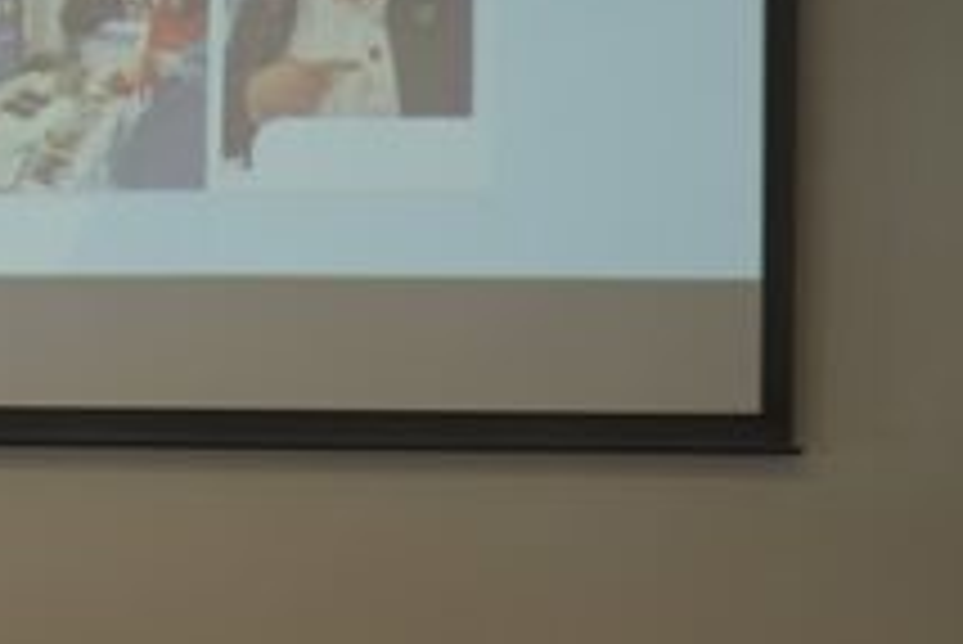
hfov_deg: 9.7
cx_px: -716
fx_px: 5434
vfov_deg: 6.8
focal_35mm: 203
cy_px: 446
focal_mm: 58
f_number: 5
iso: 1250
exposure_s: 1/125
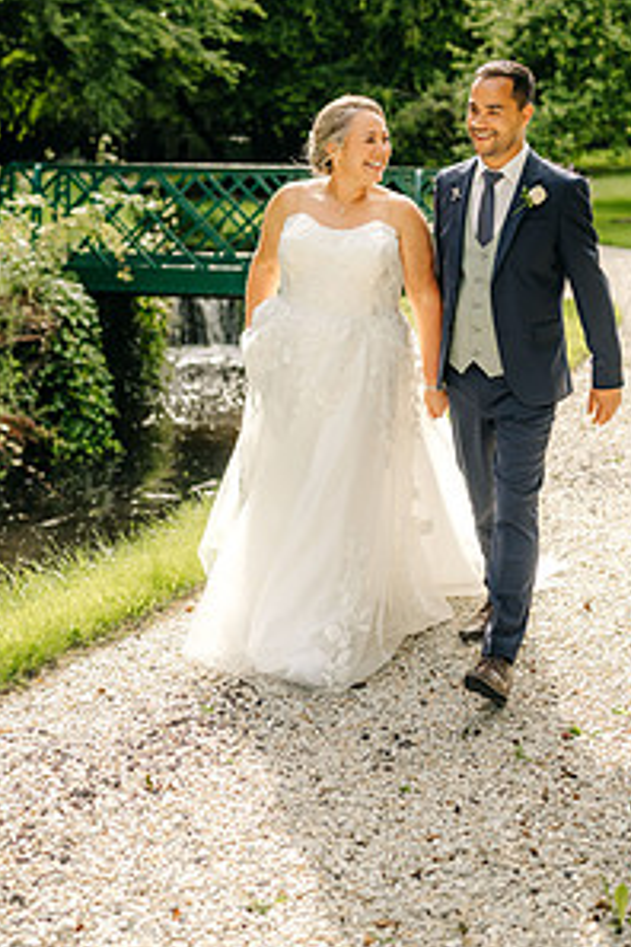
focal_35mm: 53
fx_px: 1393
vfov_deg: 37.3
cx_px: 312
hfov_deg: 25.5
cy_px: 344
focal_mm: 35
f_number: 2
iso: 100
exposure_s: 1/1600
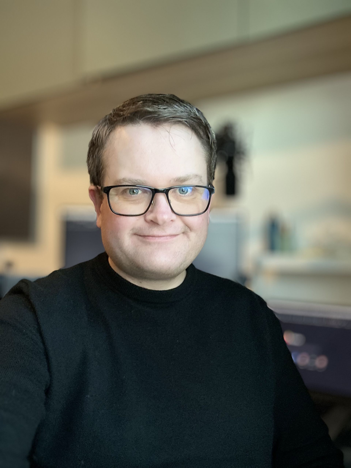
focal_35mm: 30
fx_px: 406
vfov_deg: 60.0
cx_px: 176
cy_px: 234
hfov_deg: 46.8
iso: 80
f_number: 1.9
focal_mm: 2.69
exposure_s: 1/50
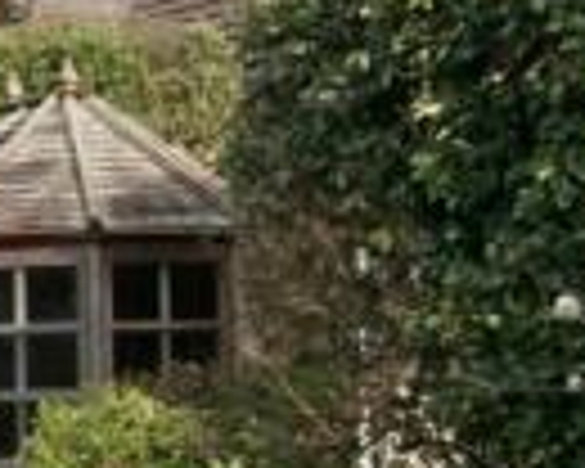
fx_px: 2943
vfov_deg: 9.1
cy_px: 362
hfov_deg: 10.1
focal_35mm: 170
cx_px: -754
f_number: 10
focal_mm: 24
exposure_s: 1/400
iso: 400
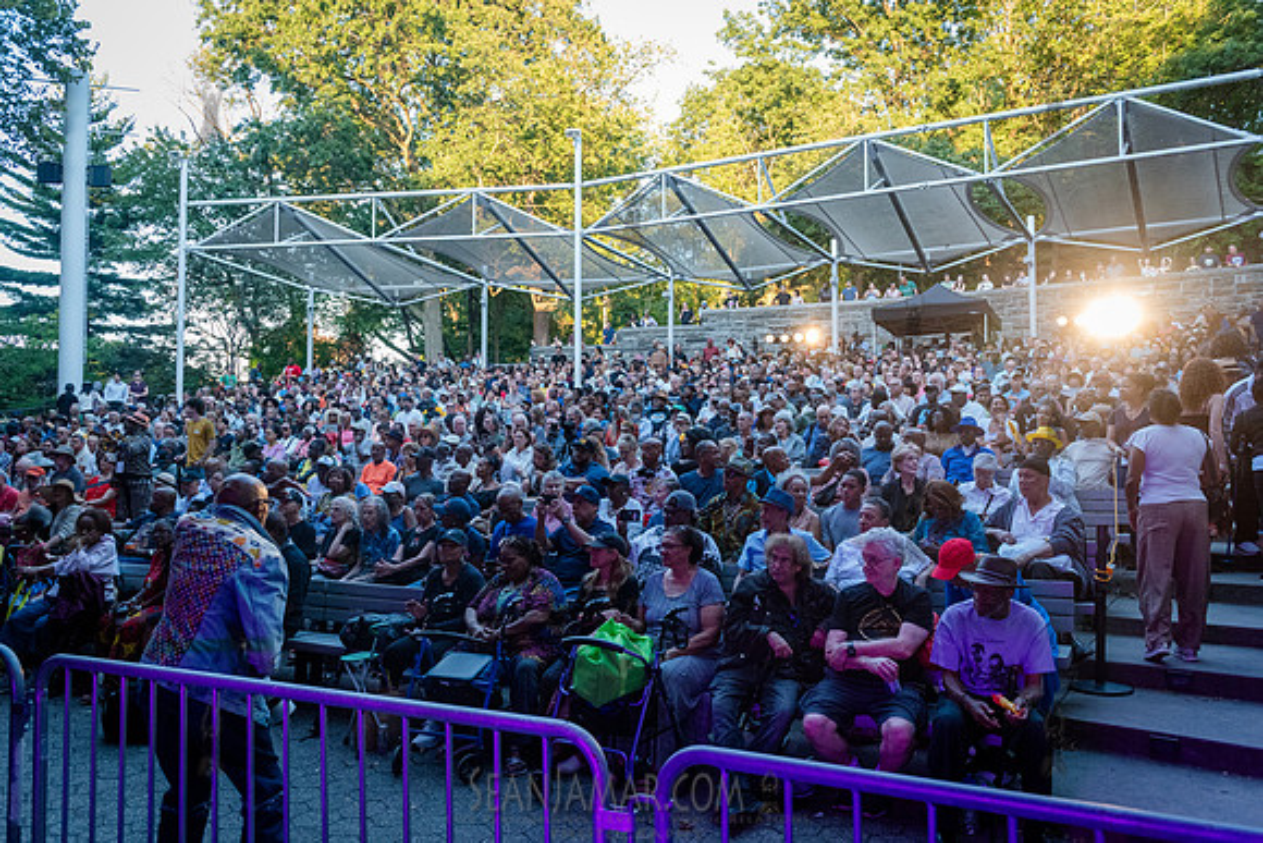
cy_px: 422
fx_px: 950
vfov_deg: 47.8
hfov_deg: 67.2
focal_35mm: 27
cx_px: 632
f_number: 4
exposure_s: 1/640
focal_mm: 27
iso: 4000
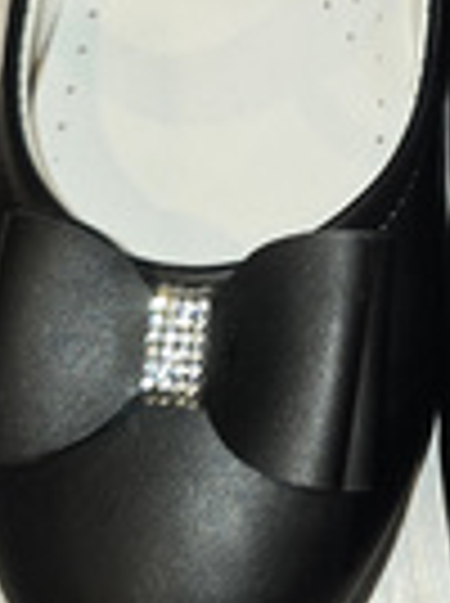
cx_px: 542
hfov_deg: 16.4
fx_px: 1495
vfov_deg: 21.5
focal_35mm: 86
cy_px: -76
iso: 100
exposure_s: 1/33.3
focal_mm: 6.3
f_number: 1.7
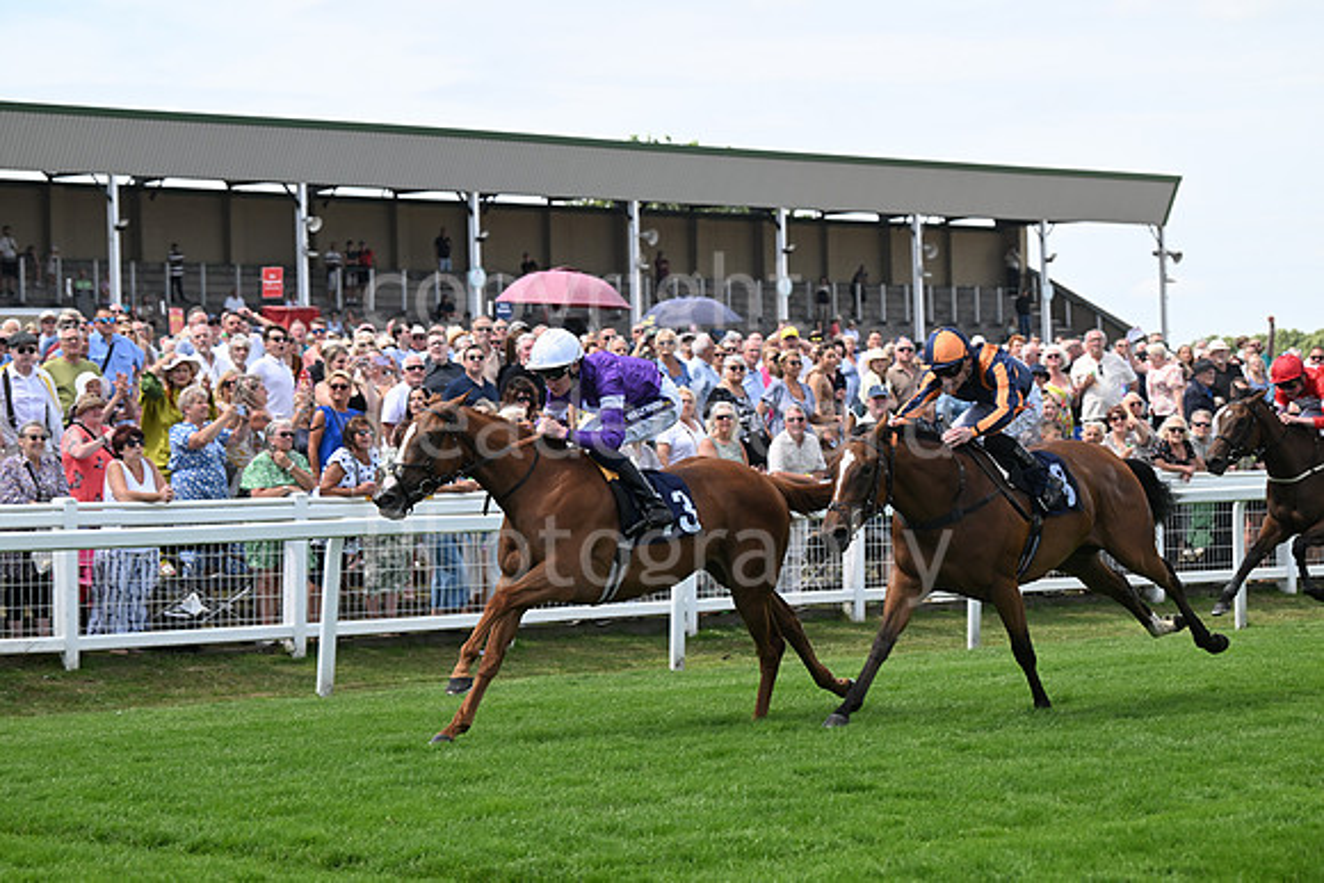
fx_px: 4046
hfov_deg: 18.6
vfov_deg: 12.5
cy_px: 442
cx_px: 662
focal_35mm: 110
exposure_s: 1/1250
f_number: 5.6
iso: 400
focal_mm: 110
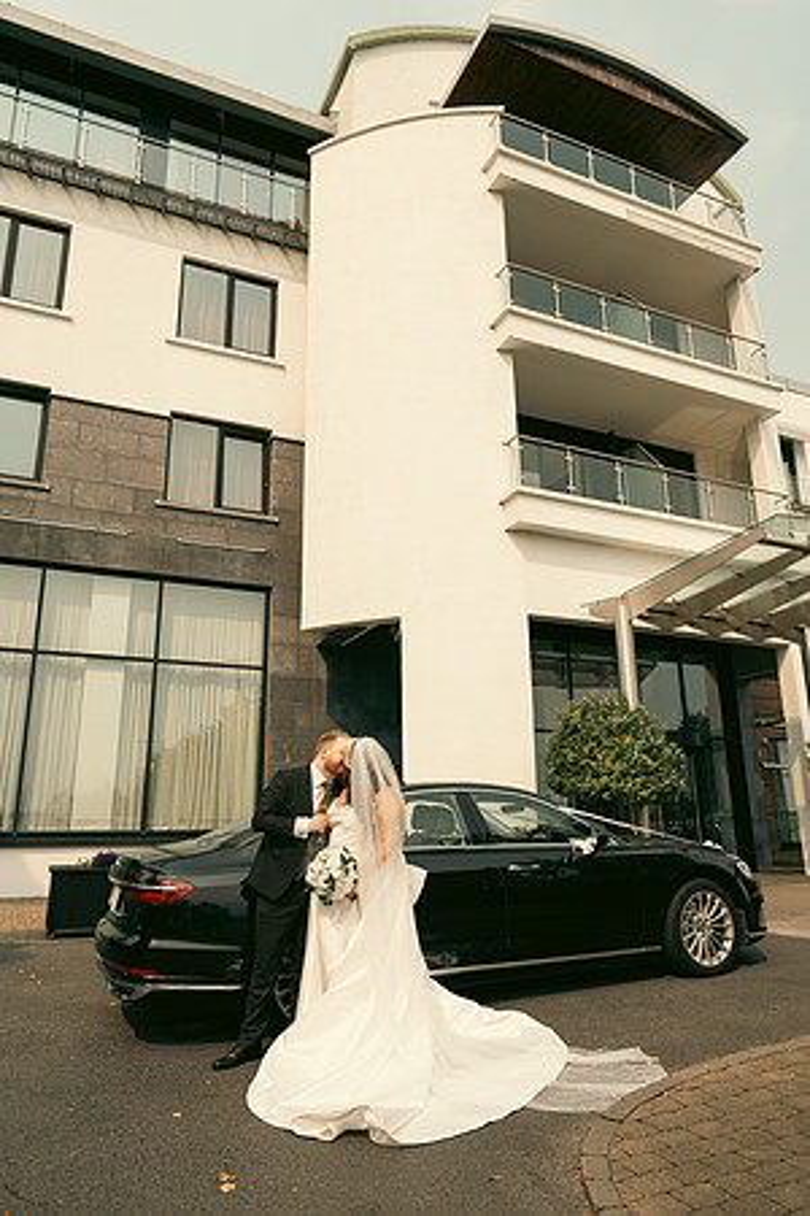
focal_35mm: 24
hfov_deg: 53.1
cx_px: 405
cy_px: 608
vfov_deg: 73.7
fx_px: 810
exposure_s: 1/500
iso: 125
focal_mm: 24
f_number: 3.5
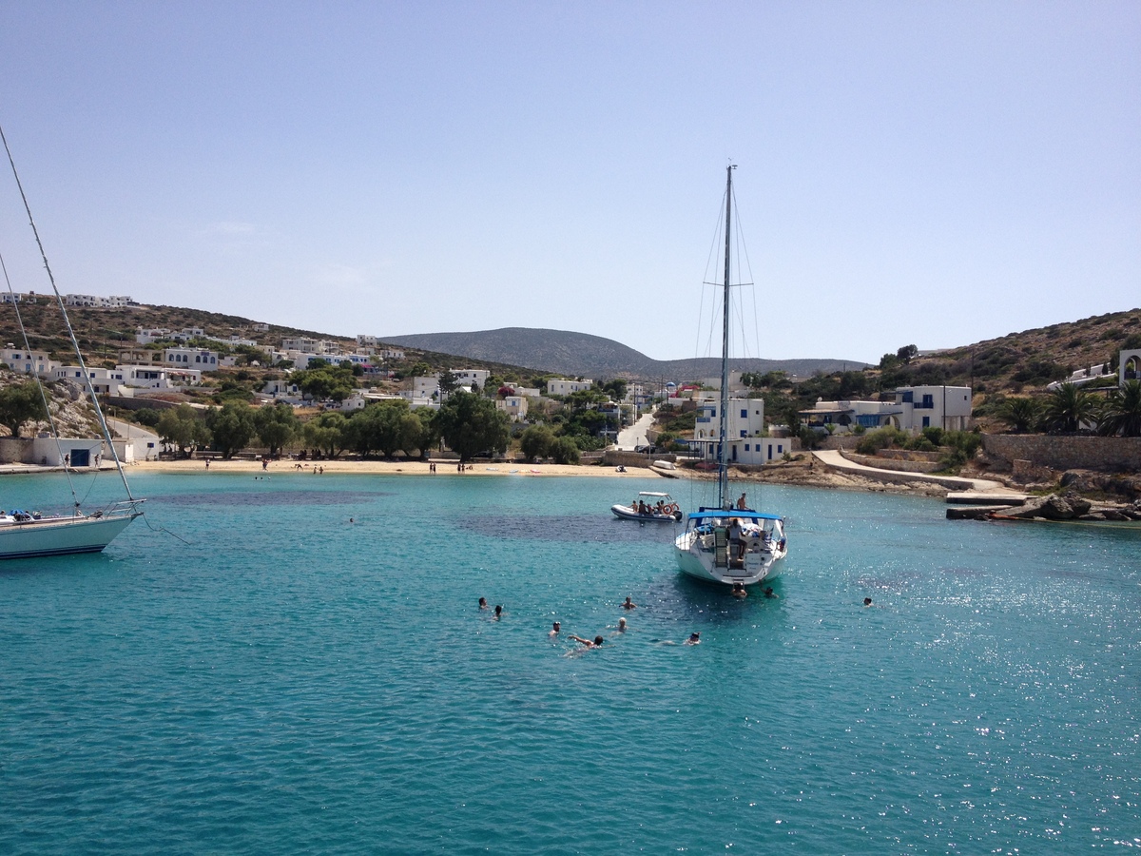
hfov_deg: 52.6
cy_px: 428
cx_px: 570
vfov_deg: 40.7
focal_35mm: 35
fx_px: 1154
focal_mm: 4.28
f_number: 2.4
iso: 50
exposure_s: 1/2208
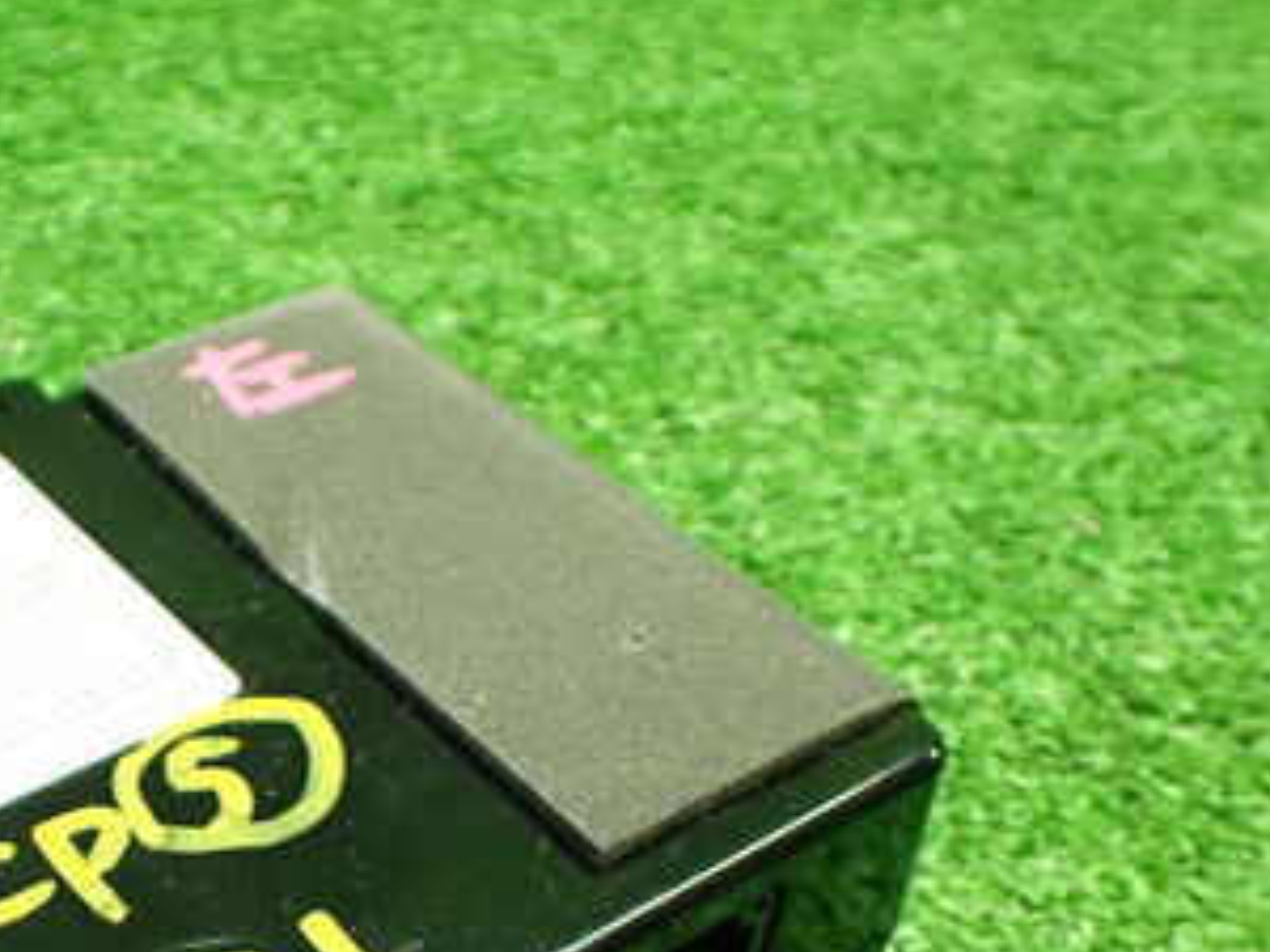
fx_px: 2201
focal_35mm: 60
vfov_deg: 23.6
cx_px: 135
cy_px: 897
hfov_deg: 30.8
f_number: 2.3
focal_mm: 5.4
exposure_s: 1/100
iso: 800
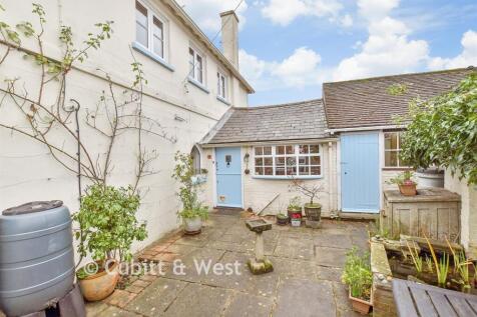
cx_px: 238
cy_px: 158
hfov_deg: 100.4
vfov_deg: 77.3
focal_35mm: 15
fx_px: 199
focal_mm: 10
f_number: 7.1
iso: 500
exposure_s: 1/250
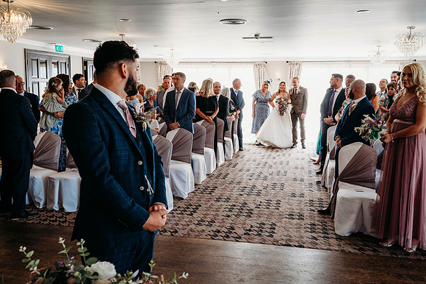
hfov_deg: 54.5
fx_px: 414
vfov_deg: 37.8
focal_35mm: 35
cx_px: 213
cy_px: 142
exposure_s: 1/200
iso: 2000
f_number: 6.3
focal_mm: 35
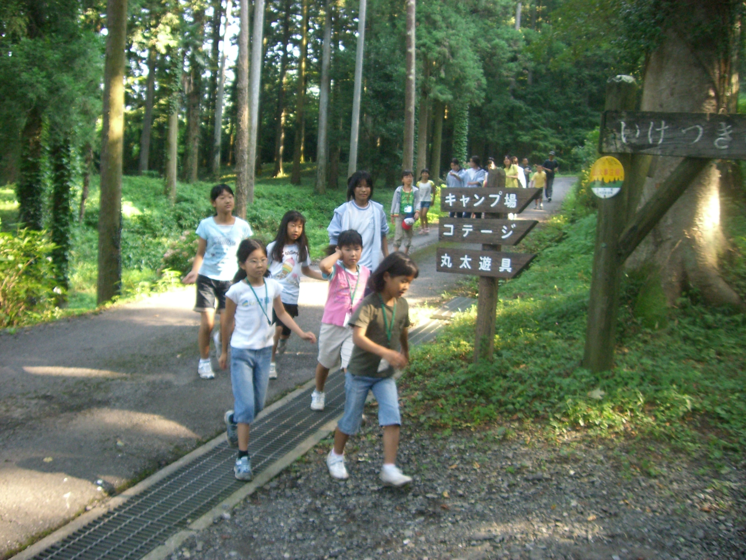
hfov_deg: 49.0
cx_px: 373
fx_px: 819
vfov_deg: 37.7
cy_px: 280
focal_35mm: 38
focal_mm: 6.2
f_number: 2.7
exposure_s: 1/80
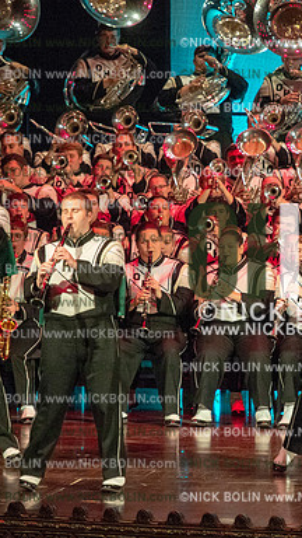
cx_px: 287
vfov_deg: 6.2
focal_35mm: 348
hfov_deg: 3.5
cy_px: 269
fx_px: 4954
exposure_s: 1/320
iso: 8000
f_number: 5.6
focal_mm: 220
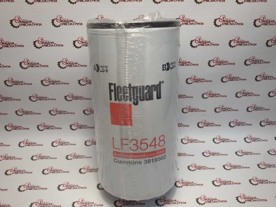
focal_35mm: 31
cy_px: 104
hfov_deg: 58.4
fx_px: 247
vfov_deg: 45.4
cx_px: 138
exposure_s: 1/50
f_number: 2.4
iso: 40
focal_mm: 2.93
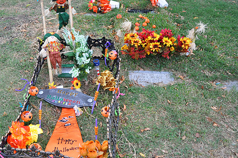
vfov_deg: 35.8
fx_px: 244
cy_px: 91
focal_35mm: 37
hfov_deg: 50.8
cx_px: 75
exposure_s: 1/125
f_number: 5.6
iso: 280
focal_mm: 18
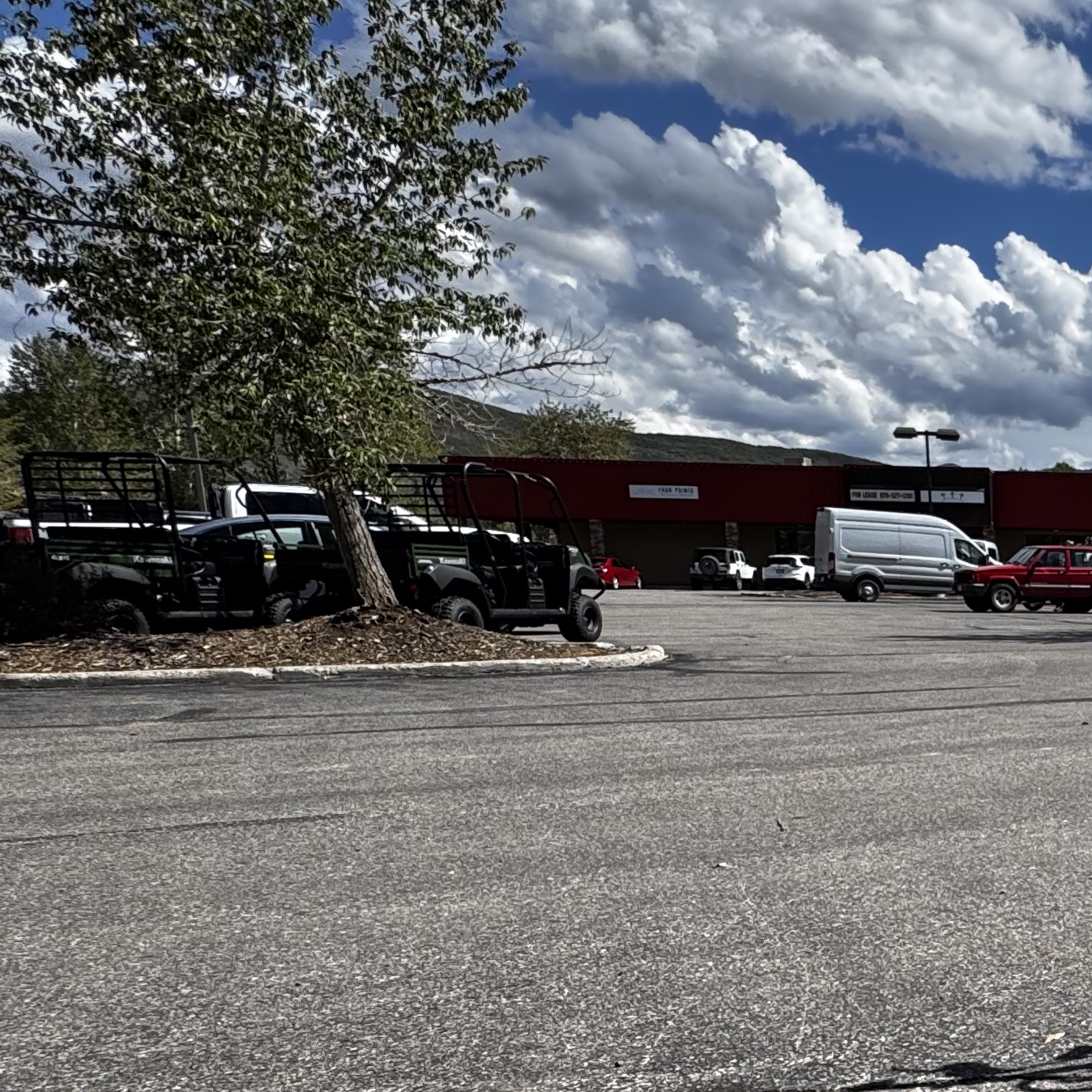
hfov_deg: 32.6
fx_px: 1321
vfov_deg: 43.5
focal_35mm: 37
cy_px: 822
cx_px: 1444
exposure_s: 1/1536
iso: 40
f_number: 2.2
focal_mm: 2.22
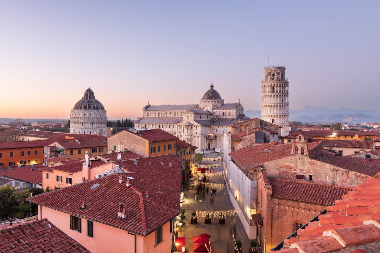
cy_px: 126
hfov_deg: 63.7
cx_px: 190
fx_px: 306
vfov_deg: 45.0
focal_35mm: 29
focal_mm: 29
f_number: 11
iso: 64
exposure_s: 6
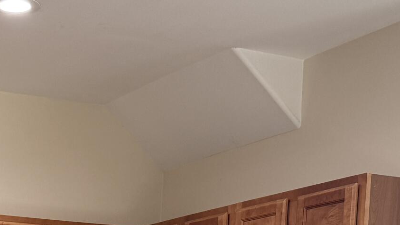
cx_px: 10
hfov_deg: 22.2
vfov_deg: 11.3
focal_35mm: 93
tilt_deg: -6.8
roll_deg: -1.4
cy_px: 496
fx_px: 986
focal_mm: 6.76
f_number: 1.78
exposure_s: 1/60
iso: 125
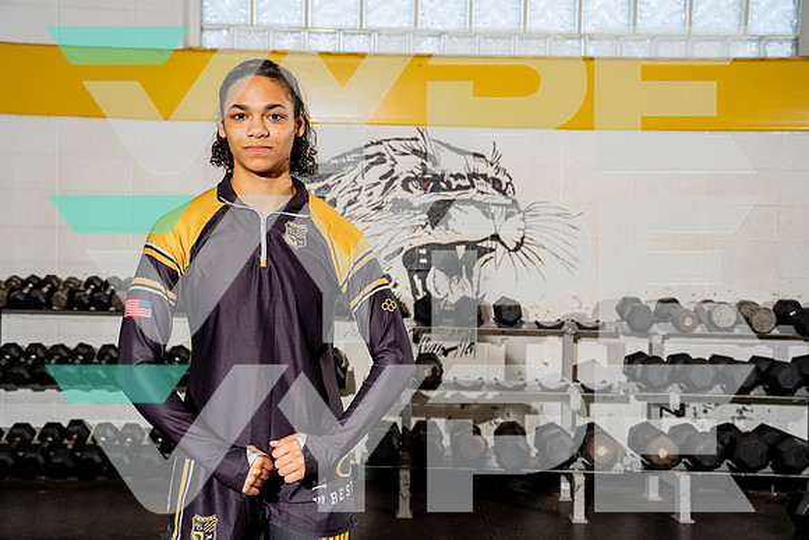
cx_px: 404
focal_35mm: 44
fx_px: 989
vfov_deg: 30.5
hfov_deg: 44.5
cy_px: 270
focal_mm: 44
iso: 200
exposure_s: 1/200
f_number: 5.6
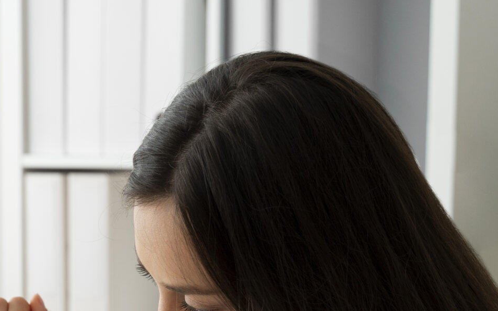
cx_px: 1
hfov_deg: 16.6
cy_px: 397
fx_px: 1669
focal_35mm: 123
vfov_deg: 10.4
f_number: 4.5
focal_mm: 45
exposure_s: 1/250
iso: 500
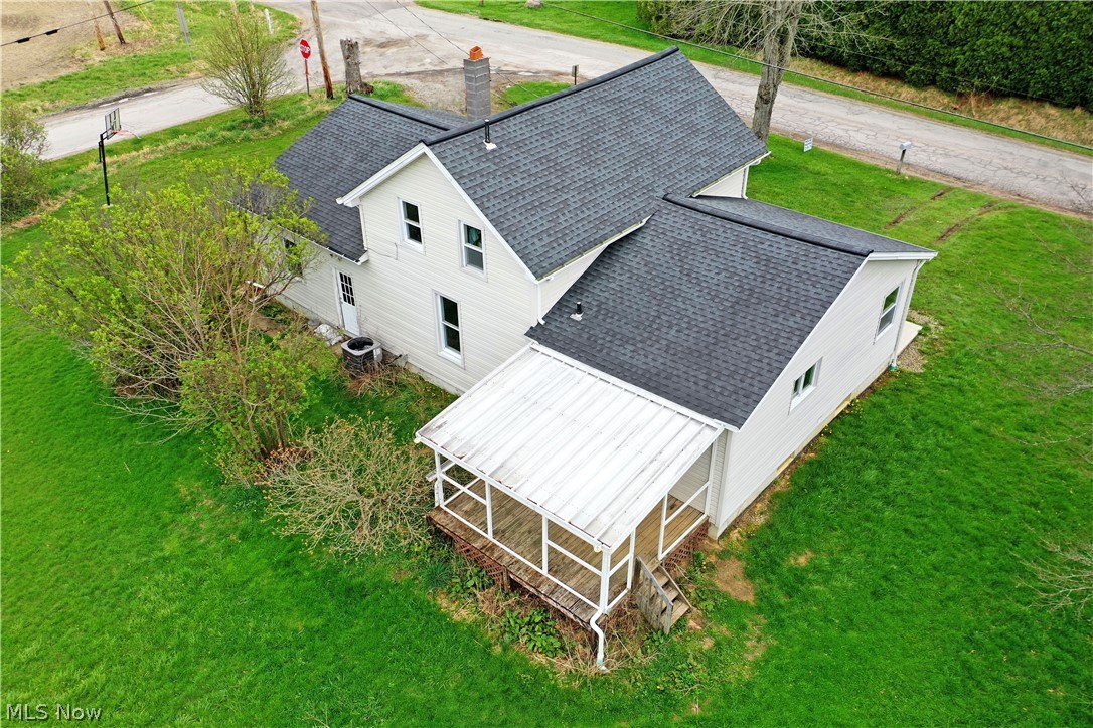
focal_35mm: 28
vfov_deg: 46.4
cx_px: 546
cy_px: 364
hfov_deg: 65.5
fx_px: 850
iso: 100
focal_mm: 10.26
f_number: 4
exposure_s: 1/80
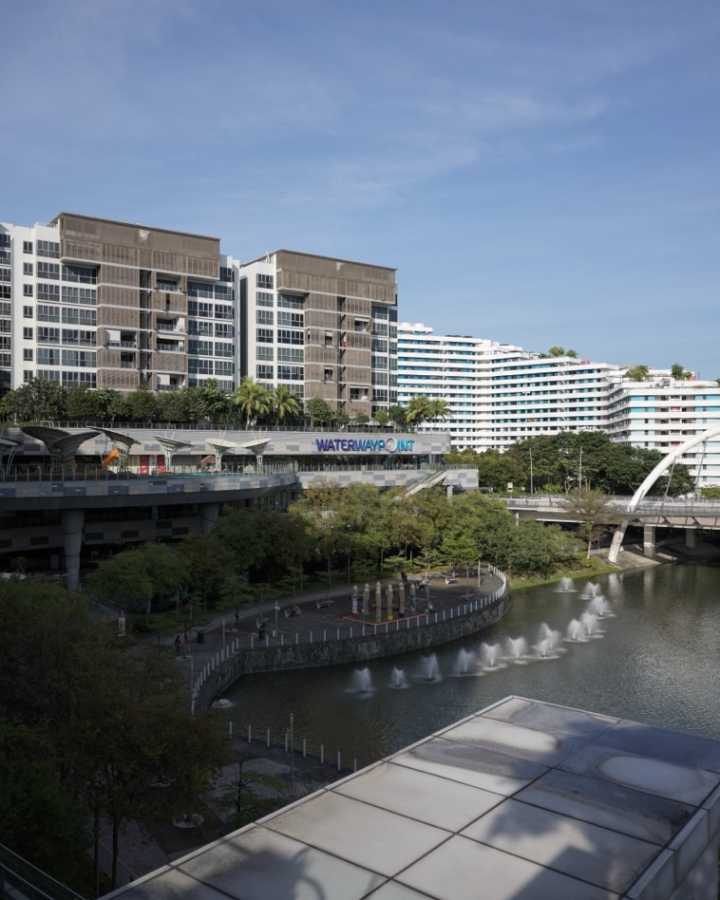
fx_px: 773
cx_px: 349
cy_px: 452
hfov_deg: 50.0
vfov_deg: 60.5
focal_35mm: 29
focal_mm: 28
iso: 200
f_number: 4
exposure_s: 1/1500
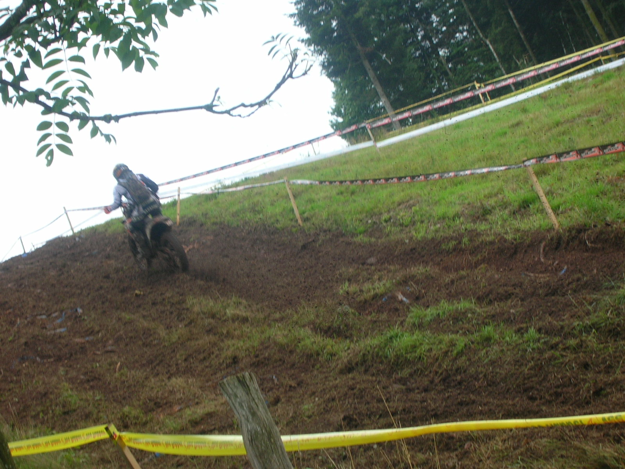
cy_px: 234
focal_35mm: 87
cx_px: 312
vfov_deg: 17.0
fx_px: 1571
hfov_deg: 22.5
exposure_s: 1/128
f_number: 4.4
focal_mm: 14.5
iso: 50
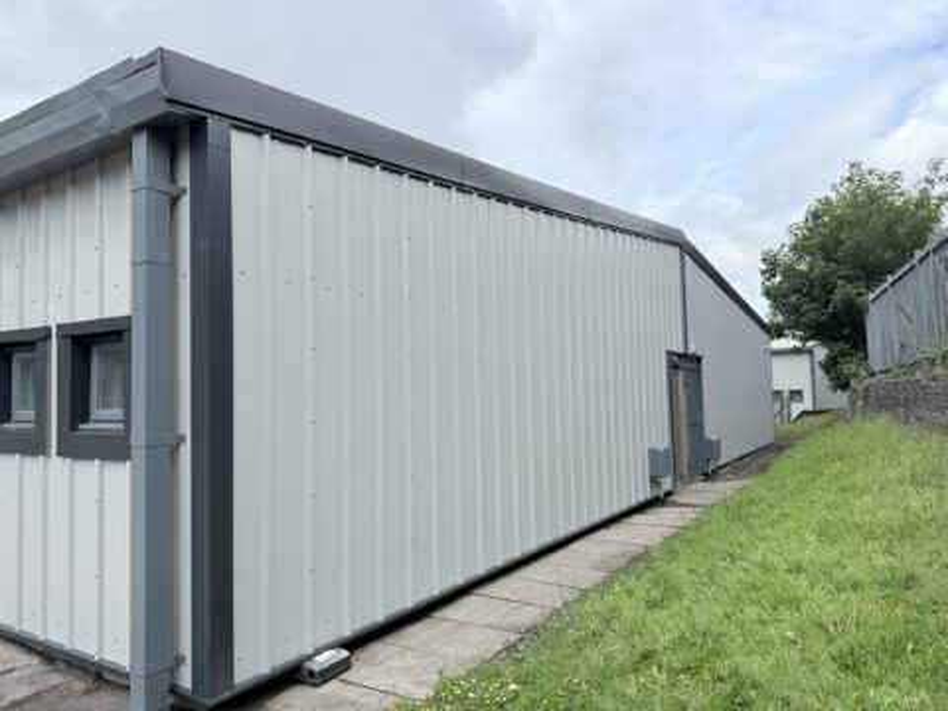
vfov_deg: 56.8
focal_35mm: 24
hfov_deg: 71.6
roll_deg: +0.6
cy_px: 356
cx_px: 474
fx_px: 657
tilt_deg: +2.9
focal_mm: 6.76
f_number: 1.78
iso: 80
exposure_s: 1/3145
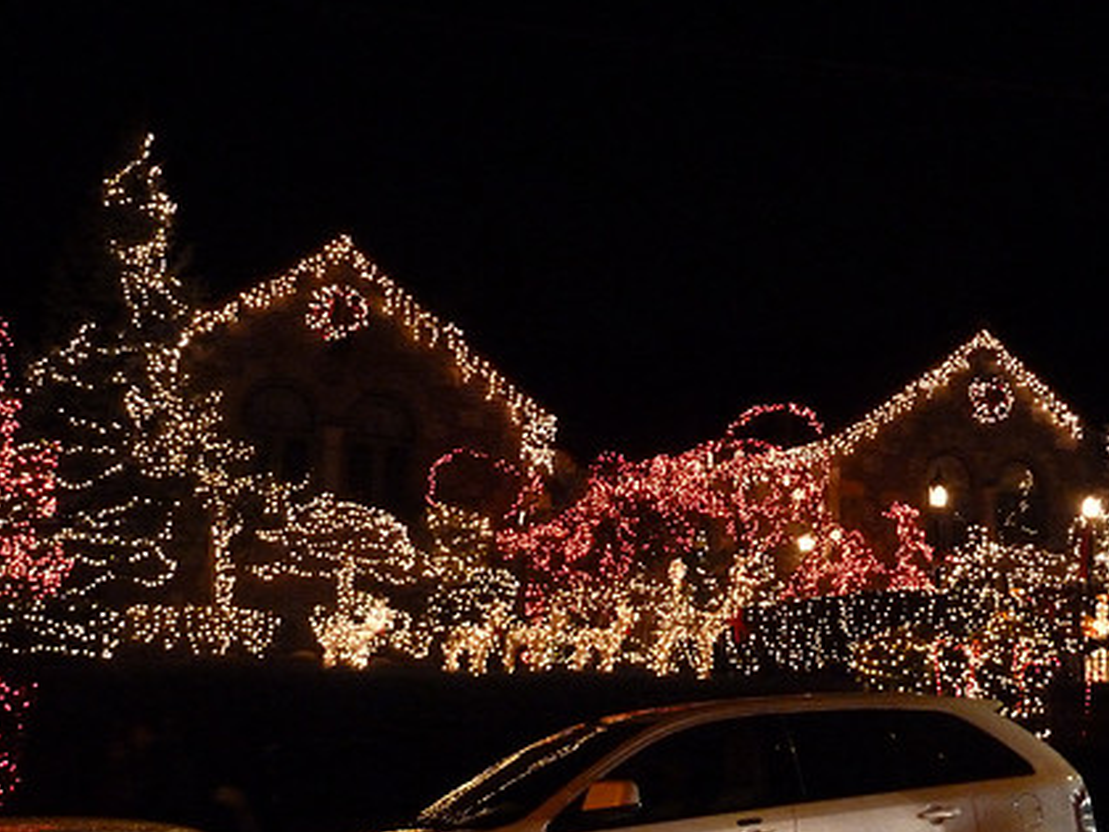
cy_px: 440
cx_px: 700
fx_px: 1858
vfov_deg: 25.2
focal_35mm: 58
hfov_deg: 33.1
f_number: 3.7
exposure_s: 1/10
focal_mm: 6.9
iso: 800
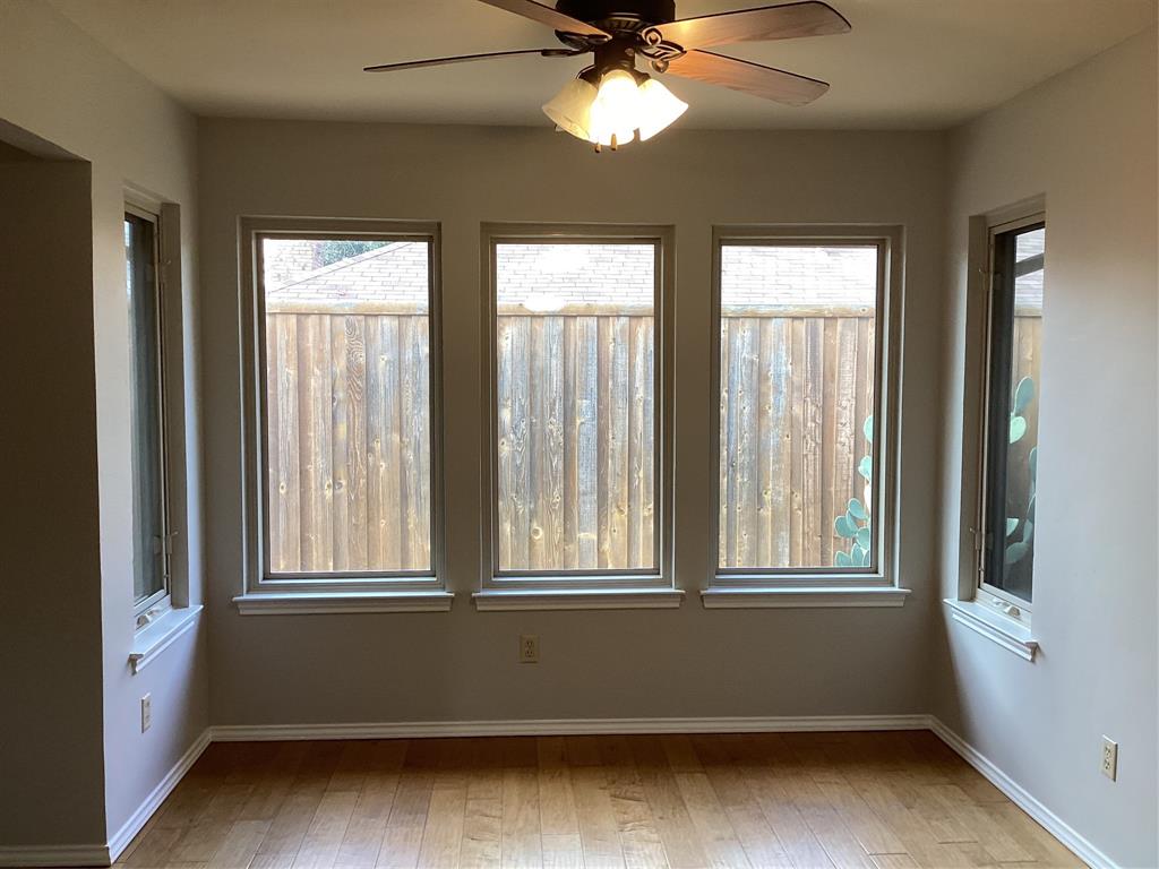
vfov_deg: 45.4
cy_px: 434
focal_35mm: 31
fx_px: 1038
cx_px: 580
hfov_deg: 58.4
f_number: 2.4
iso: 80
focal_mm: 3.3
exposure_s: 1/120
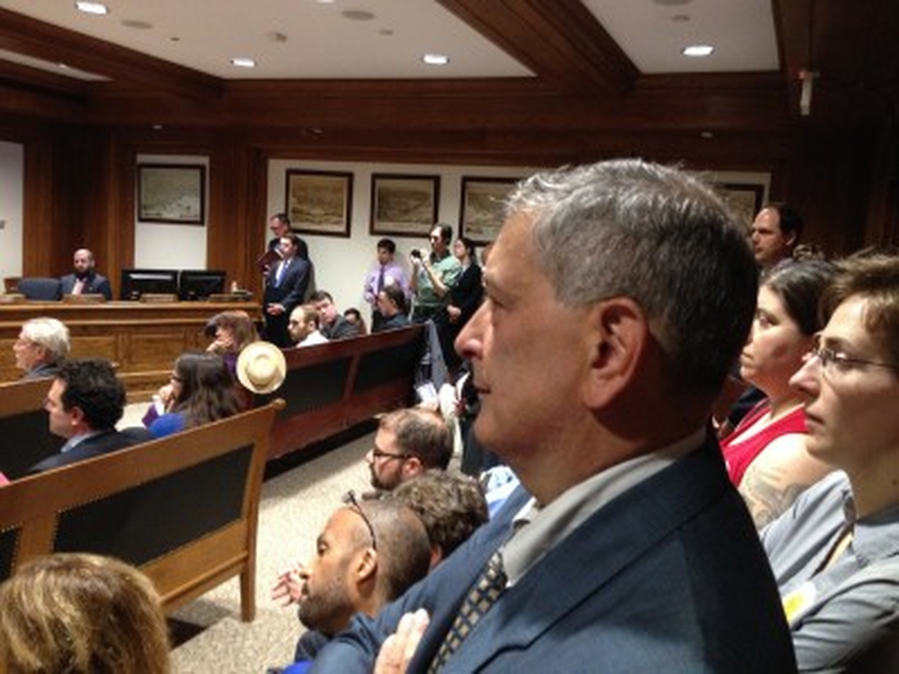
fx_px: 909
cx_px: 450
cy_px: 337
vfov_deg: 40.7
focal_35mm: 35
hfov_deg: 52.6
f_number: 2.4
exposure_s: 1/20
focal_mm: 4.28
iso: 320
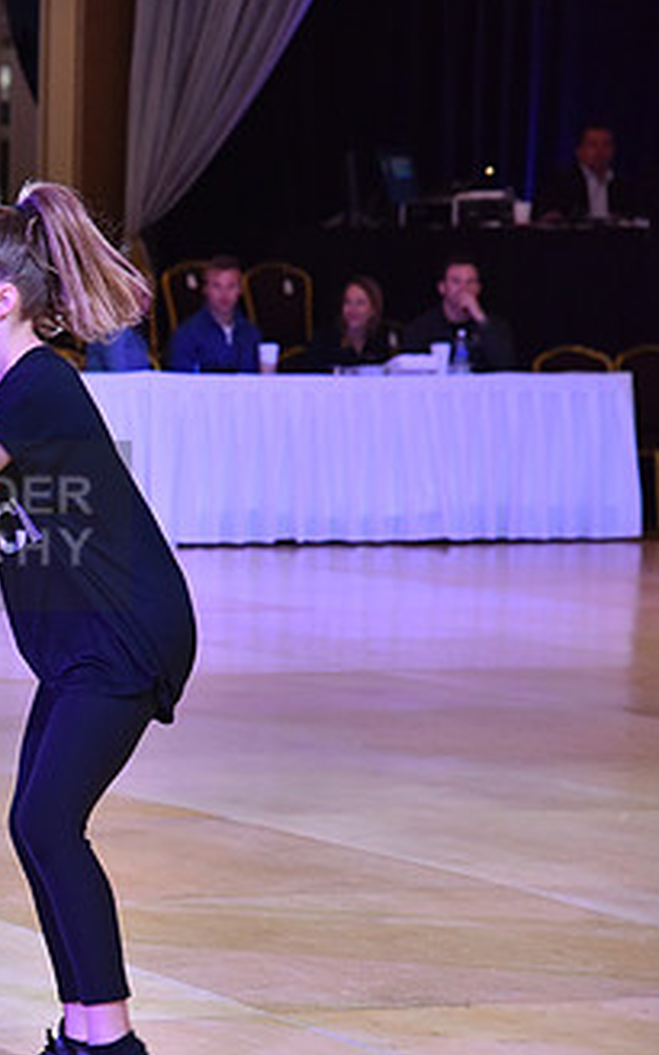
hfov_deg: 7.6
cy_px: 526
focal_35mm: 171
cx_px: -219
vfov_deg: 12.2
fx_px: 4914
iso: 1600
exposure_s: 1/250
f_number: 5
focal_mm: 95
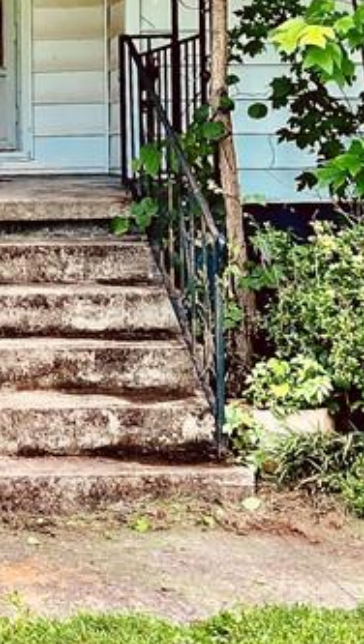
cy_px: 122
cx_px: -139
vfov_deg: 24.0
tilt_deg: -0.5
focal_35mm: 87
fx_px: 1489
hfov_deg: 13.3
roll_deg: +1.5
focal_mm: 5.7
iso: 50
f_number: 1.5
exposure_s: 1/544
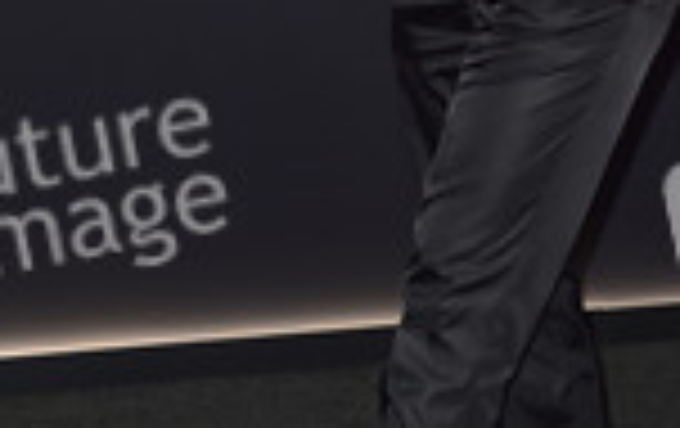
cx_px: 489
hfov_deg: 12.5
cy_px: -18
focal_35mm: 167
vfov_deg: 7.8
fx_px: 3101
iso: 500
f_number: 6.3
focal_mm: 62
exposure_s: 1/250
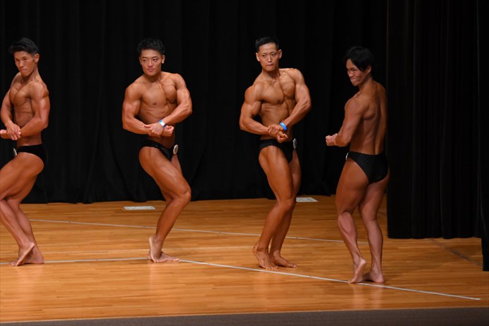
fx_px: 3055
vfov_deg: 6.1
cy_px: 163
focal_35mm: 225
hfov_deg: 9.2
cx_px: 244
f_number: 5.6
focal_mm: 150
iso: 3200
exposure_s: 1/400
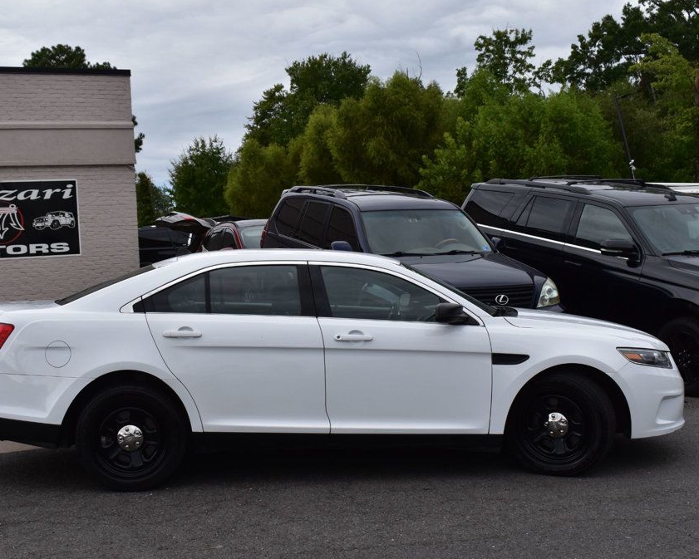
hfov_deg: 38.7
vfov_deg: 31.5
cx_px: 310
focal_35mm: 48
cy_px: 280
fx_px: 993
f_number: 11
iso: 320
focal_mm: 28
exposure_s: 1/500
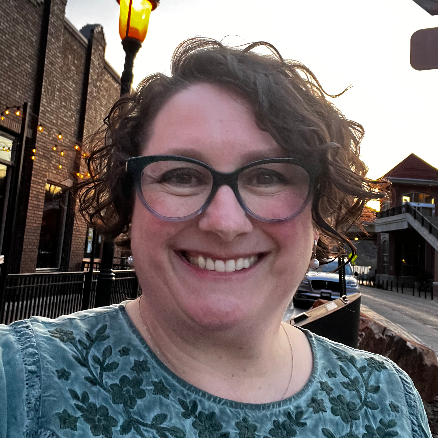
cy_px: 187
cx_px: 223
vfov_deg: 45.9
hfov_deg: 46.0
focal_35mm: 36
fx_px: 515
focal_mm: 2.71
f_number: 2.2
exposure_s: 1/60
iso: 250
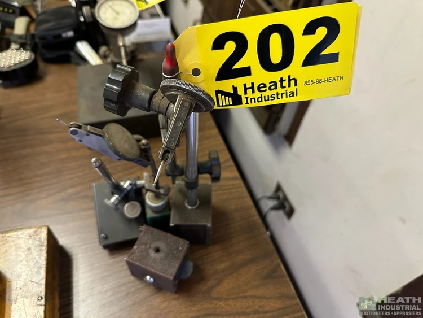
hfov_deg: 71.6
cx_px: 212
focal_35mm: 24
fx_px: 293
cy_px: 159
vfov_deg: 56.8
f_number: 1.78
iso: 640
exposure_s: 1/60
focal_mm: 6.86
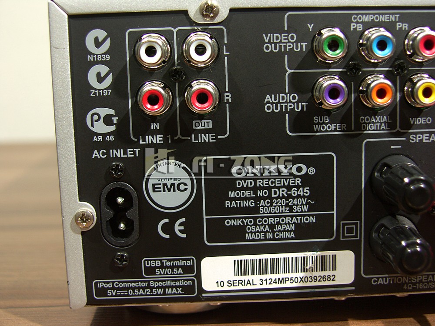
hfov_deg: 38.2
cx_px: 218
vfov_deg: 29.1
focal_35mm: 50
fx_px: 628
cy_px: 163
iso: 50
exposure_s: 1/50
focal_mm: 12.9
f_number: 2.5
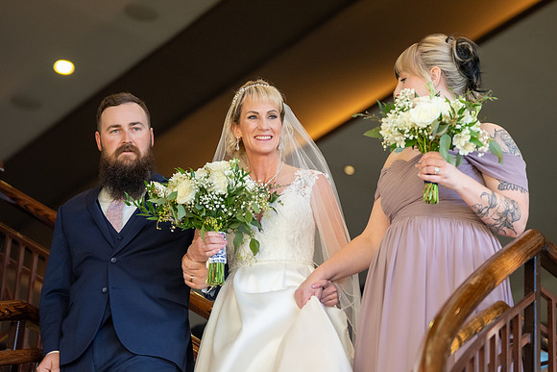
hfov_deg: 14.7
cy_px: 179
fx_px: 2162
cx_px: 276
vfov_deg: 9.8
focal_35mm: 140
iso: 1000
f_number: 2.8
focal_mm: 116
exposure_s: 1/200
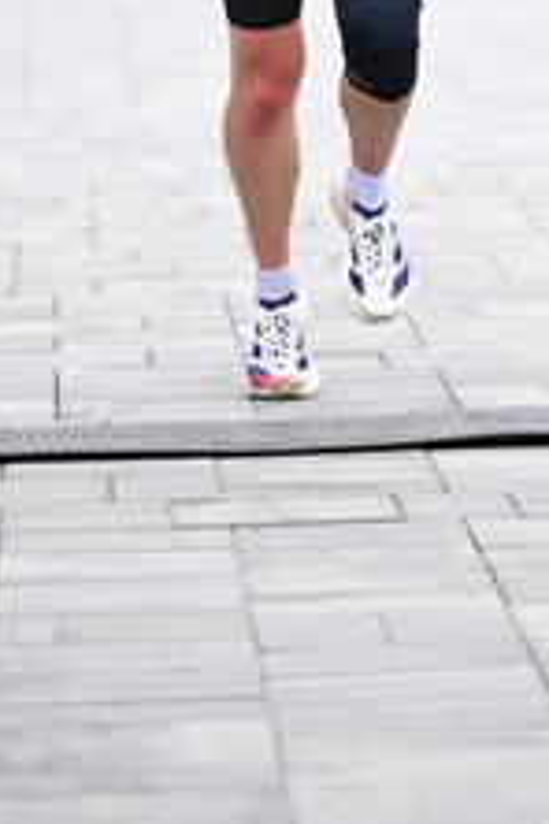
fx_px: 6793
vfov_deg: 6.9
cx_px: 466
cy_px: -148
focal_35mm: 297
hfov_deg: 4.6
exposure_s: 1/1250
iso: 1600
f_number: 2.8
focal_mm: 120
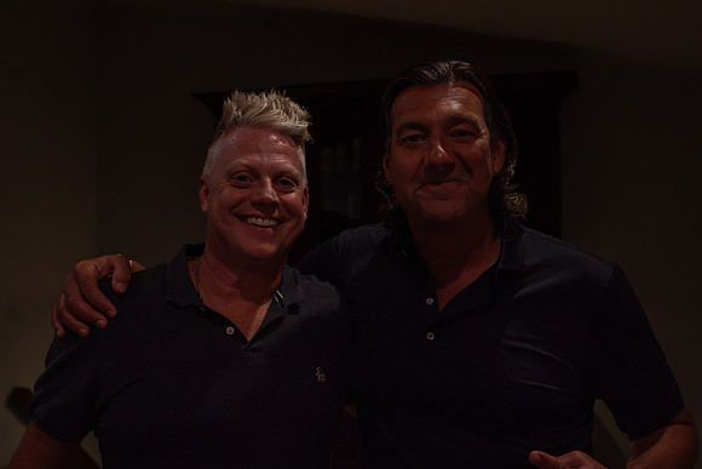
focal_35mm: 47
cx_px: 351
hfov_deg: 41.9
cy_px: 234
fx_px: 917
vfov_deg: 28.7
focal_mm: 47
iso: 2500
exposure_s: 1/160
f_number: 6.3
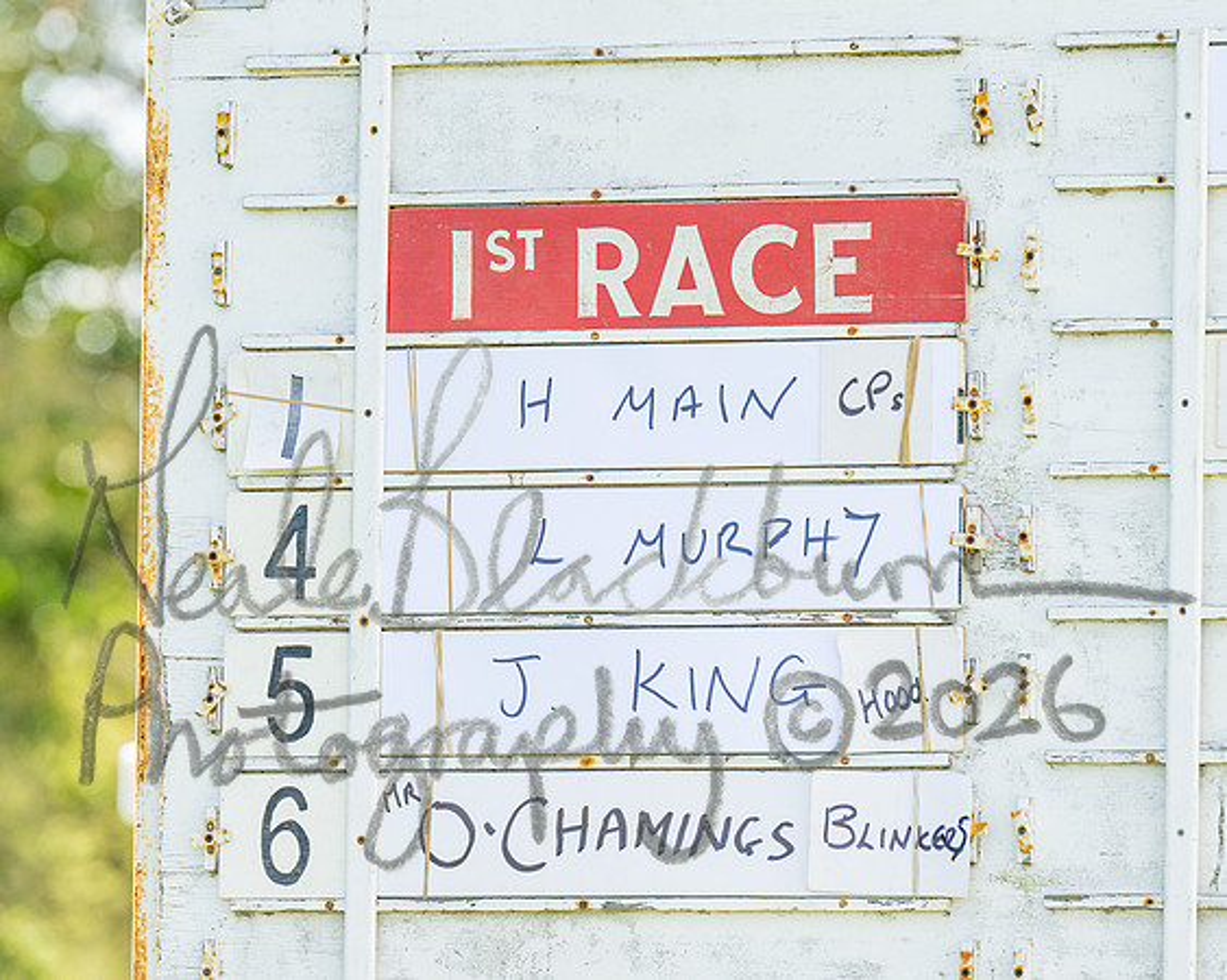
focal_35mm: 321
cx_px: 576
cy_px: 490
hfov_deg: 6.0
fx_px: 11657
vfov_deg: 4.8
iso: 125
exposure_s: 1/640
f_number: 4
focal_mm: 190
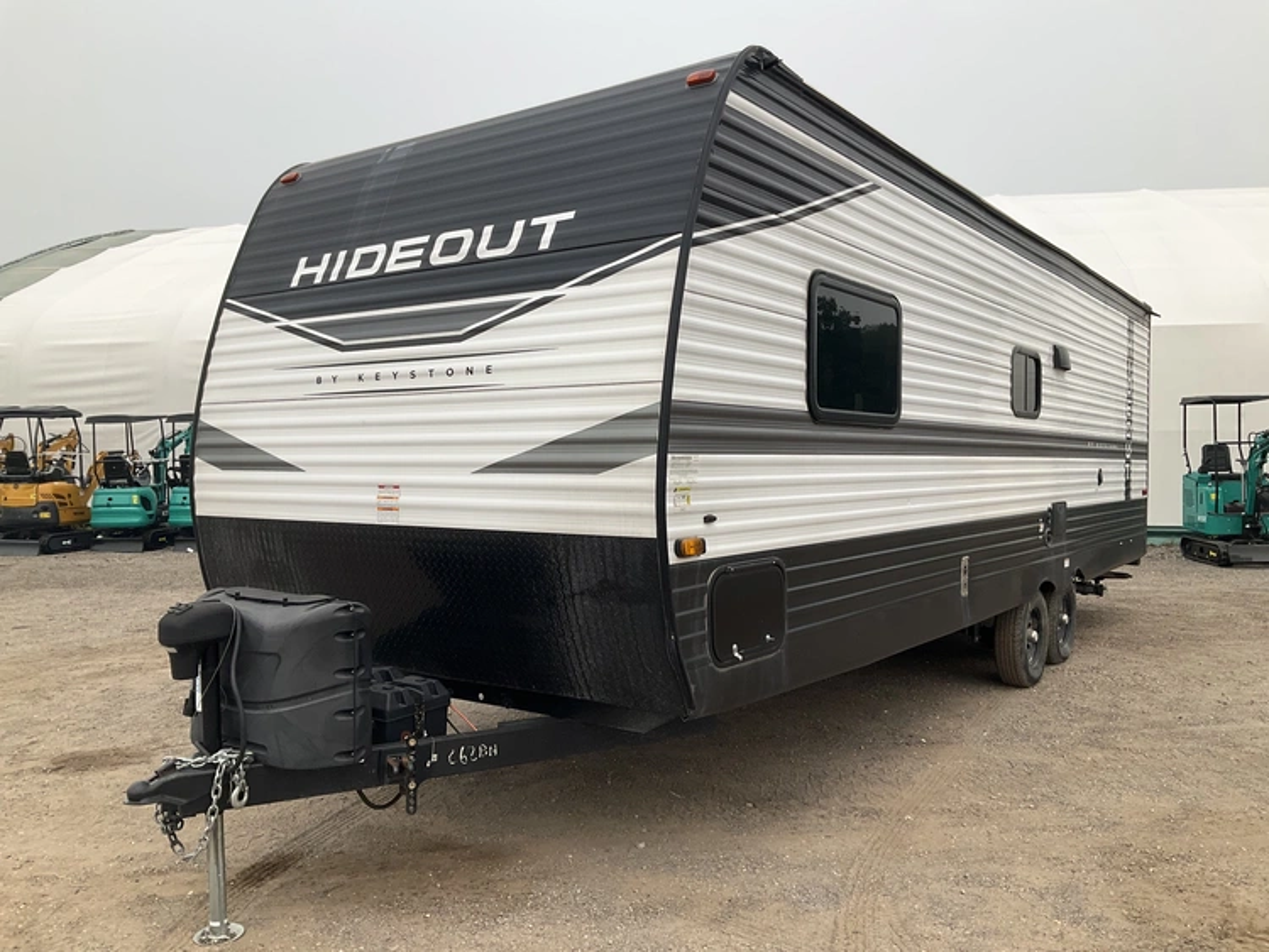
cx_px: 634
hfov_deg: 61.6
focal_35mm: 29
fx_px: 1063
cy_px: 476
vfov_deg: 48.3
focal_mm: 3
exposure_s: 1/1730
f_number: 1.8
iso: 25
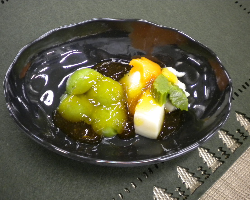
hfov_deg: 49.1
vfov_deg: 40.1
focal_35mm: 37
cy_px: 101
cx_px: 117
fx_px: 274
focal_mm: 6.3
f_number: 3.1
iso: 400
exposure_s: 1/32.7
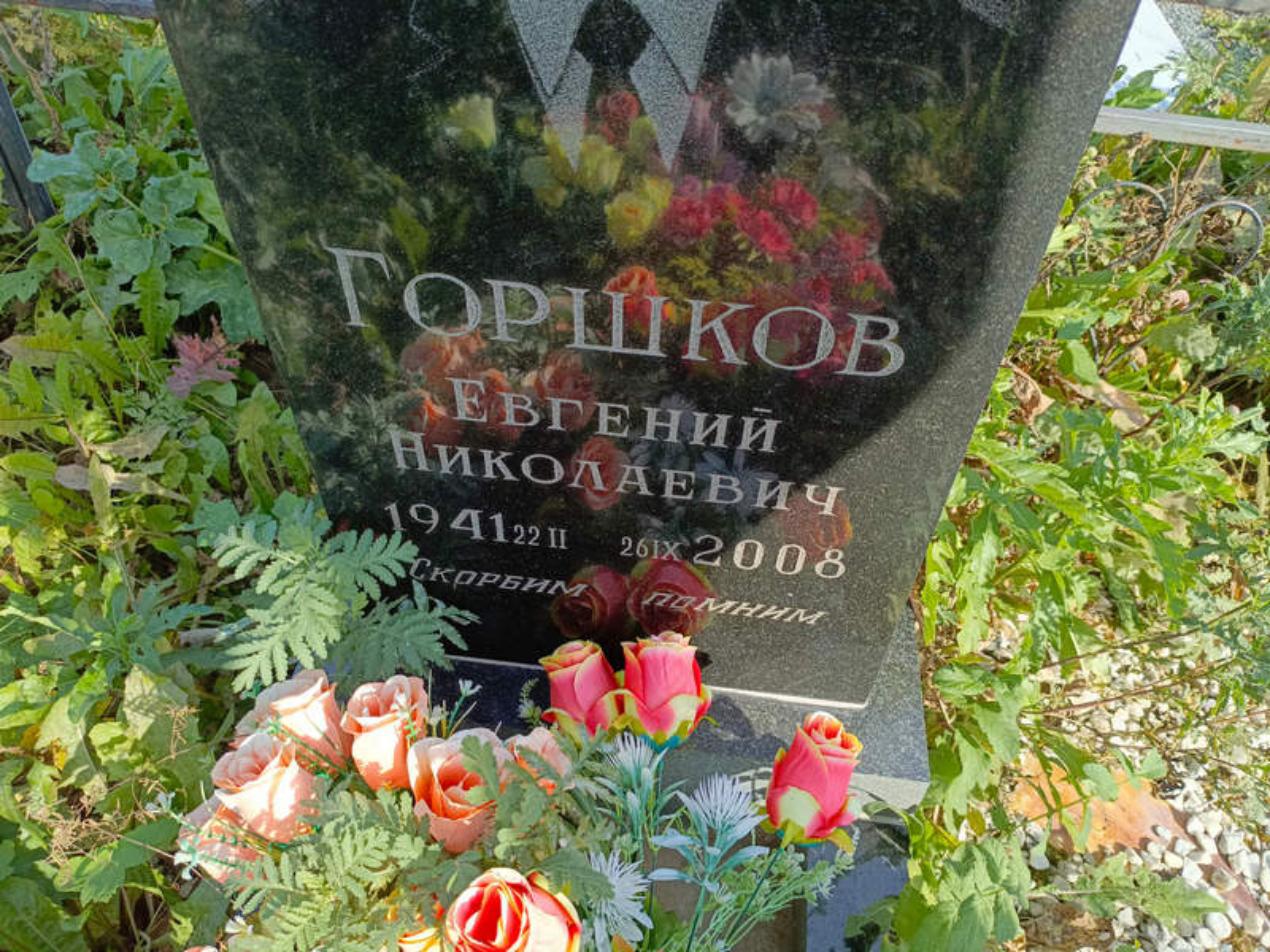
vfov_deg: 54.9
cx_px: 635
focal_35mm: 25
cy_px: 476
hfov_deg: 69.4
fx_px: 917
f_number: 1.69
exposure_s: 1/327
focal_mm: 4.76
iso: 112
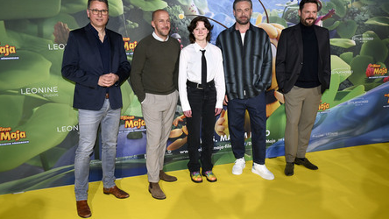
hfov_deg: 58.0
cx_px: 194
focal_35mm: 34
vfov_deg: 34.7
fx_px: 351
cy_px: 102
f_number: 6.3
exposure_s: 1/125
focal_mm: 32
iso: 800
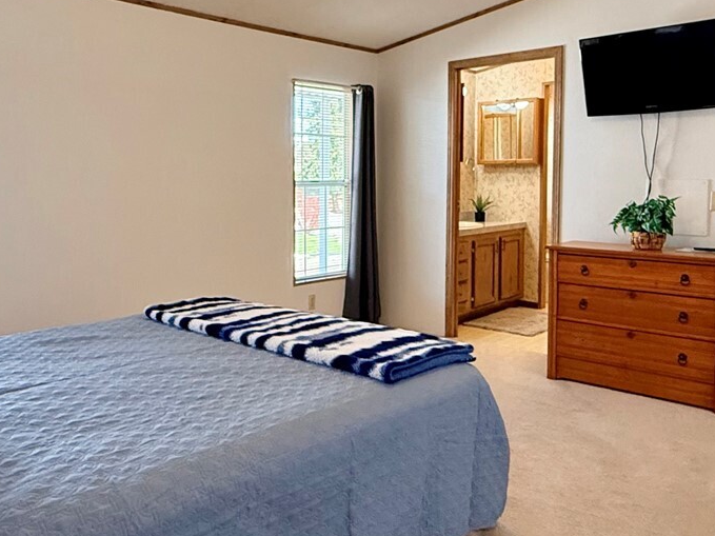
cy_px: 214
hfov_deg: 55.2
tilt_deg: -3.7
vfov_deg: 42.7
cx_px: 309
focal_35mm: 33
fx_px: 682
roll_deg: +0.2
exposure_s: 1/120
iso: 320
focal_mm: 2.22
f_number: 2.2
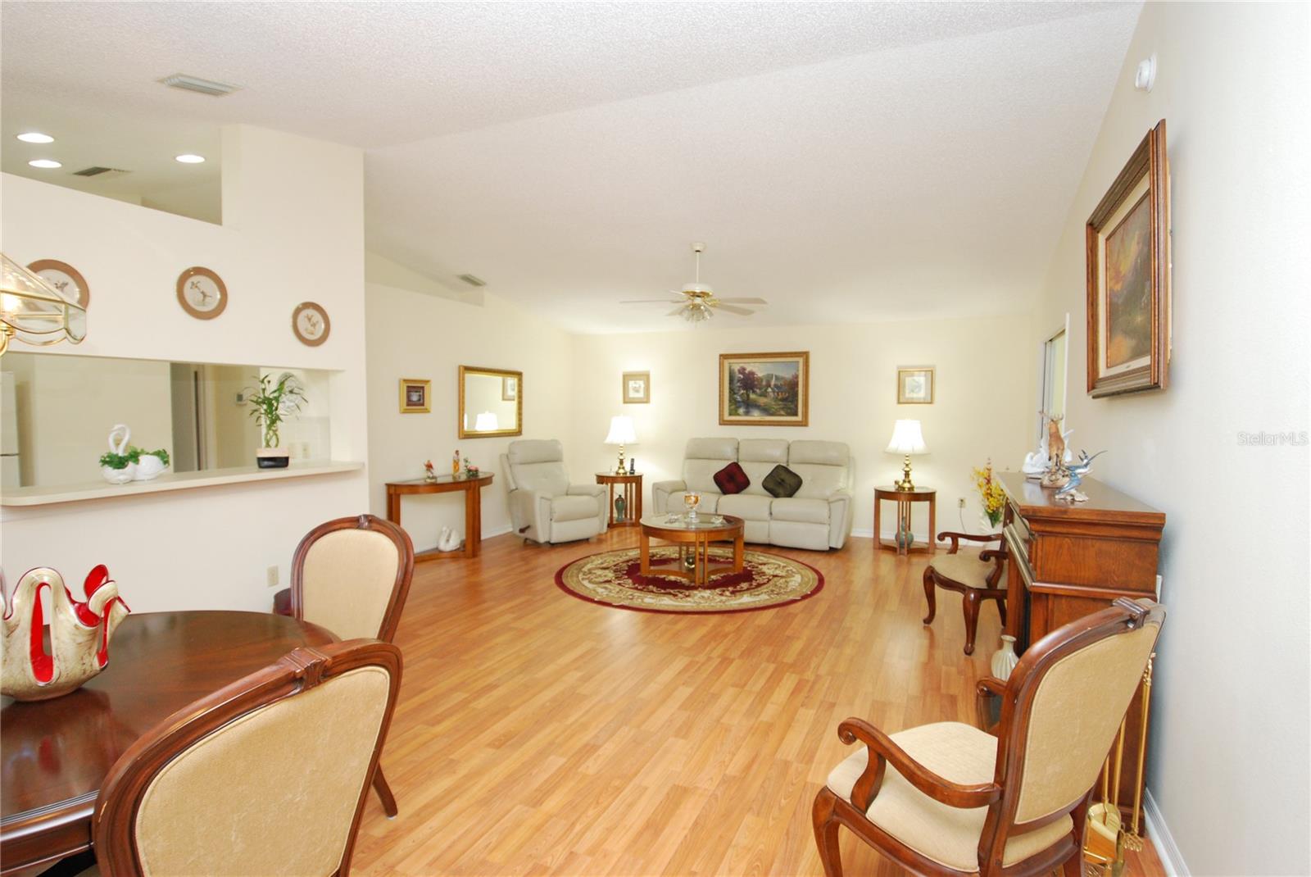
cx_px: 656
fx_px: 656
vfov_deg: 67.5
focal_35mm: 18
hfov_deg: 89.9
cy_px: 438
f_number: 4
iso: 720
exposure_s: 1/60
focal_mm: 12
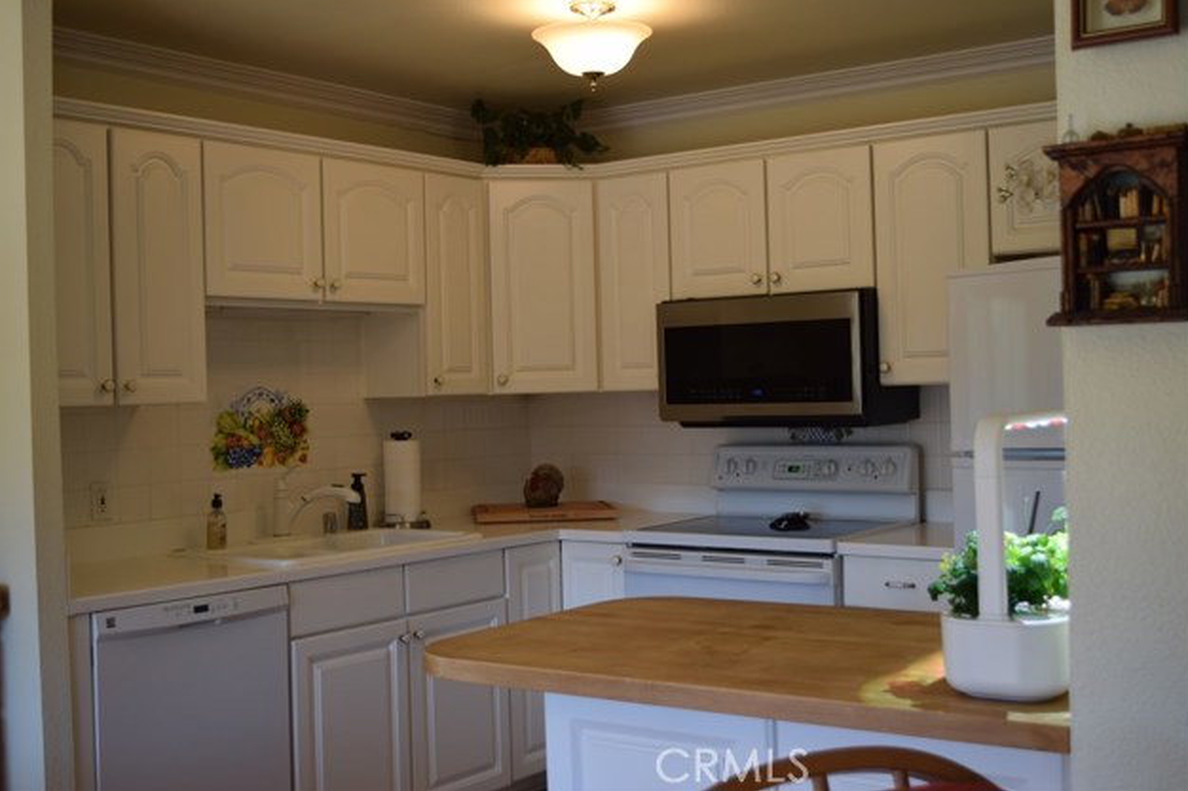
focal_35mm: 45
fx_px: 1468
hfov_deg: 44.0
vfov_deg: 30.2
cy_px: 388
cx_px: 592
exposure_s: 1/80
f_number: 4.5
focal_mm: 29
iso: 400
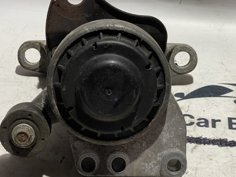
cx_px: 101
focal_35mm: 90
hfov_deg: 21.8
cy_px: 98
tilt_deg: -39.5
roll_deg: -1.1
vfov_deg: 16.4
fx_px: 613
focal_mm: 7.5
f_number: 2.2
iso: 200
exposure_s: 1/50
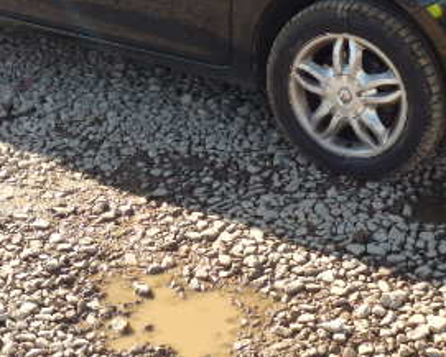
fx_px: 1096
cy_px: 38
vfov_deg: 18.2
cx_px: 237
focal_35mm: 83
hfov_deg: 23.0
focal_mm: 6.4
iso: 125
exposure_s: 1/200
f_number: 4.5
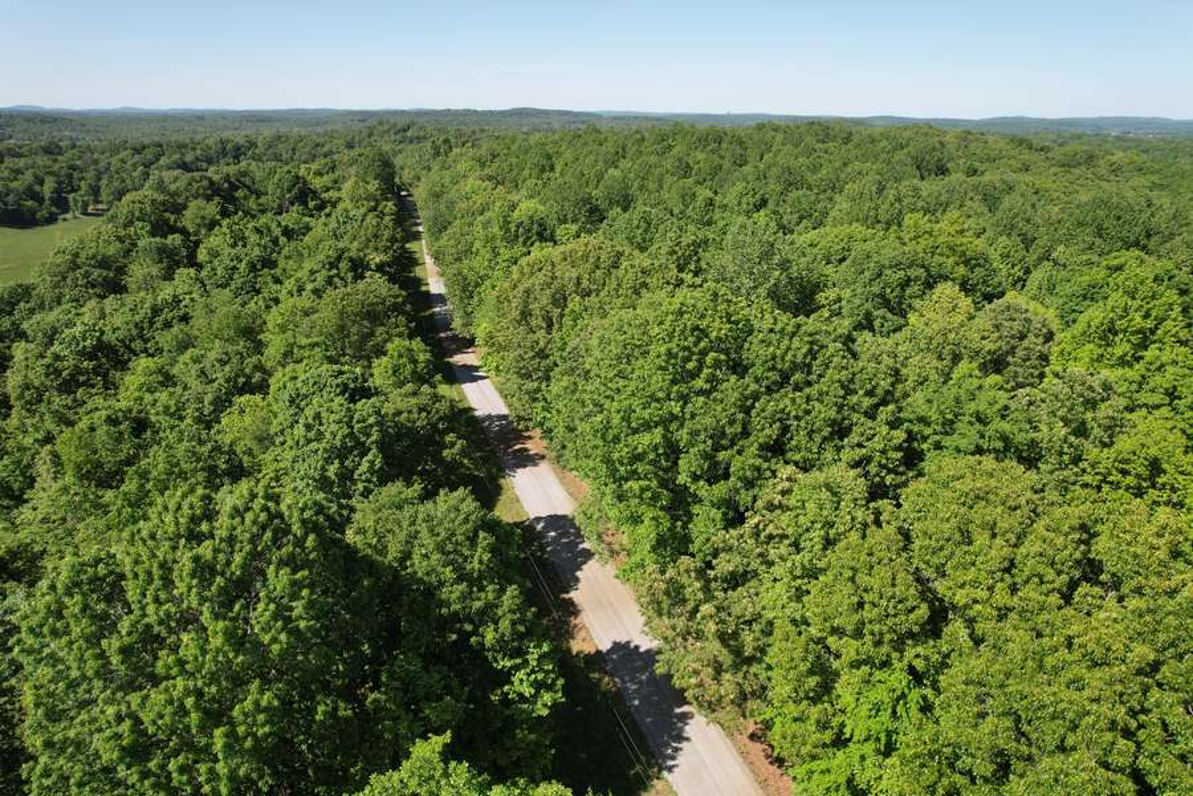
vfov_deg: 57.2
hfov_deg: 78.6
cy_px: 398
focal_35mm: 22
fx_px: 729
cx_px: 596
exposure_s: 1/1250
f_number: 2.8
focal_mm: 8.38
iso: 100
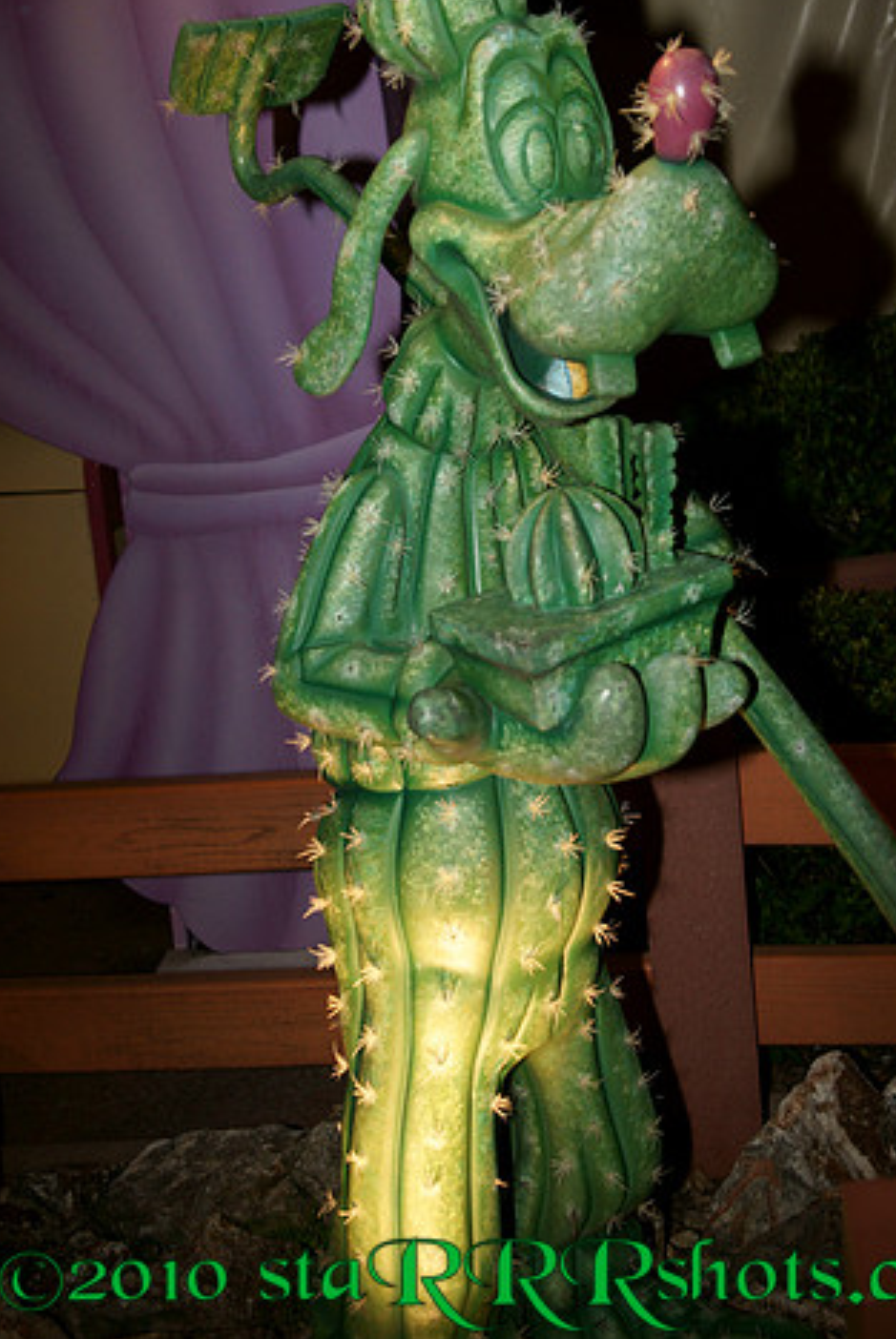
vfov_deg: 38.0
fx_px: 1937
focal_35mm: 52
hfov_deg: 26.0
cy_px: 515
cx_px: 508
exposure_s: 1/60
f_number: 2.8
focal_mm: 28
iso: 400
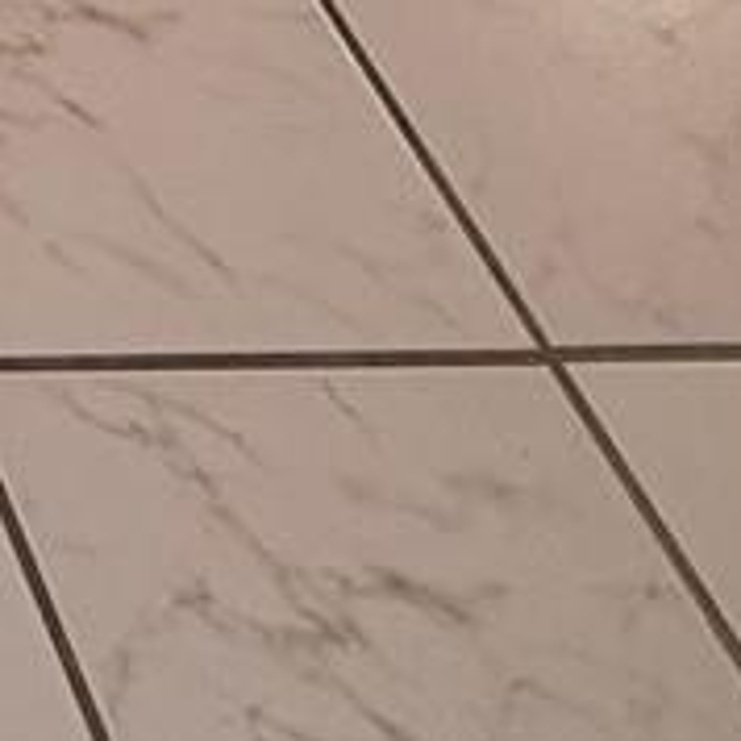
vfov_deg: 10.5
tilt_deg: -17.9
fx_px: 2688
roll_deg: +1.5
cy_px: -1532
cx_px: -1203
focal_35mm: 111
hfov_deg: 11.8
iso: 100
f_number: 2.2
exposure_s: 1/120
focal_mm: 2.22
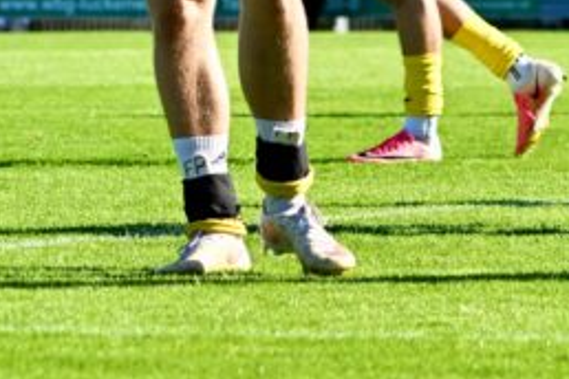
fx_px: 8455
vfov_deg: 2.6
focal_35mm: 535
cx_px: 767
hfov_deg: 3.8
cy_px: -257
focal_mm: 135
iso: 280
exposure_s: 1/1600
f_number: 5
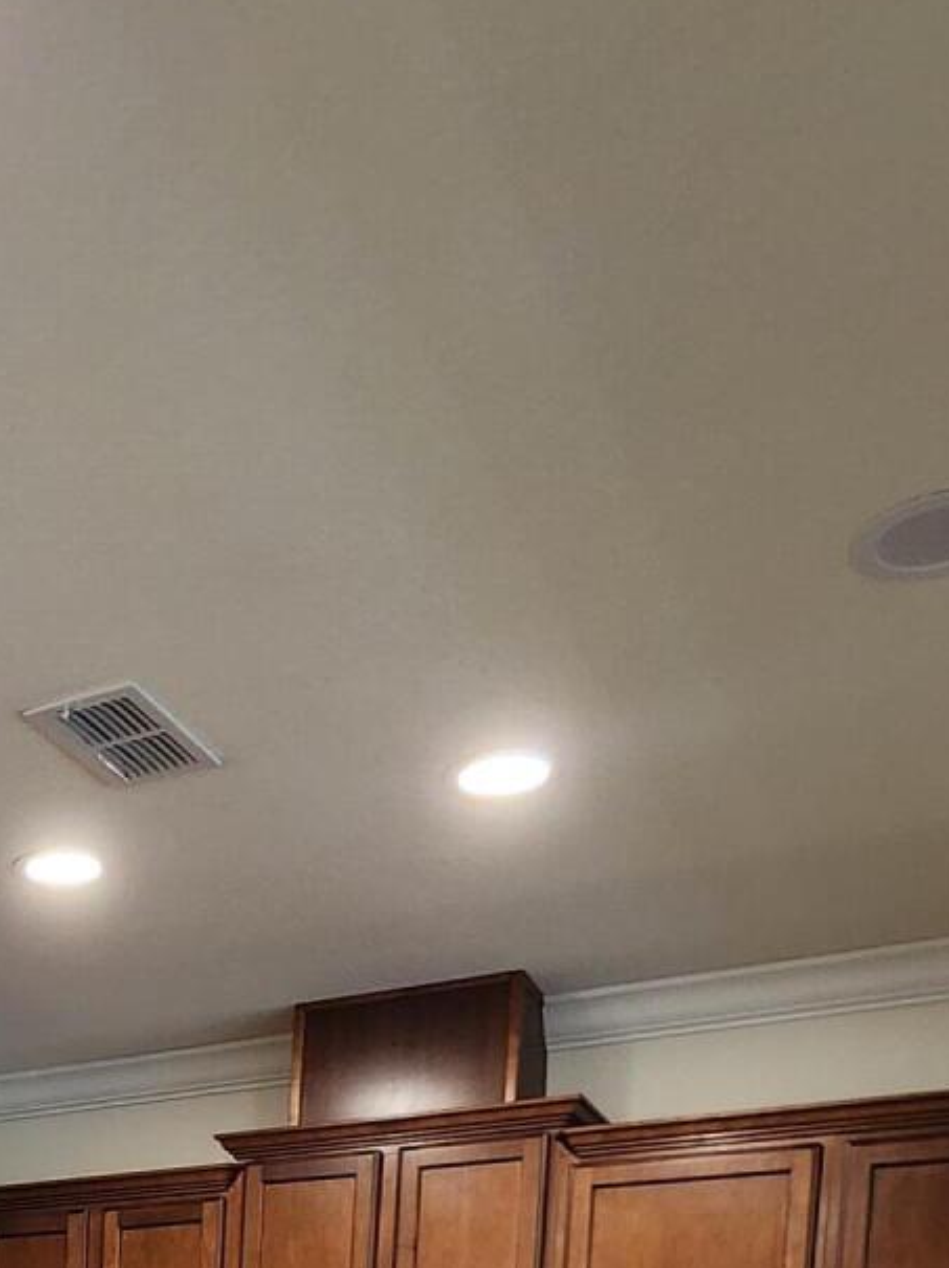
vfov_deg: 31.9
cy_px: 1700
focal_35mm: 43
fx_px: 1573
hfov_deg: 31.0
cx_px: -15
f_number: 2.2
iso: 200
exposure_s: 1/60
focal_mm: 2.2
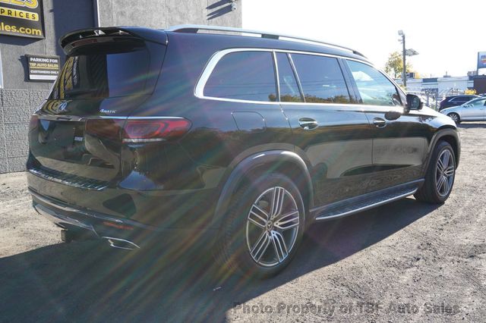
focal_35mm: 34
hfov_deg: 55.1
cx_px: 243
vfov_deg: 38.3
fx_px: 465
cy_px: 162
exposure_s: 1/250
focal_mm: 23
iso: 640
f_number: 9
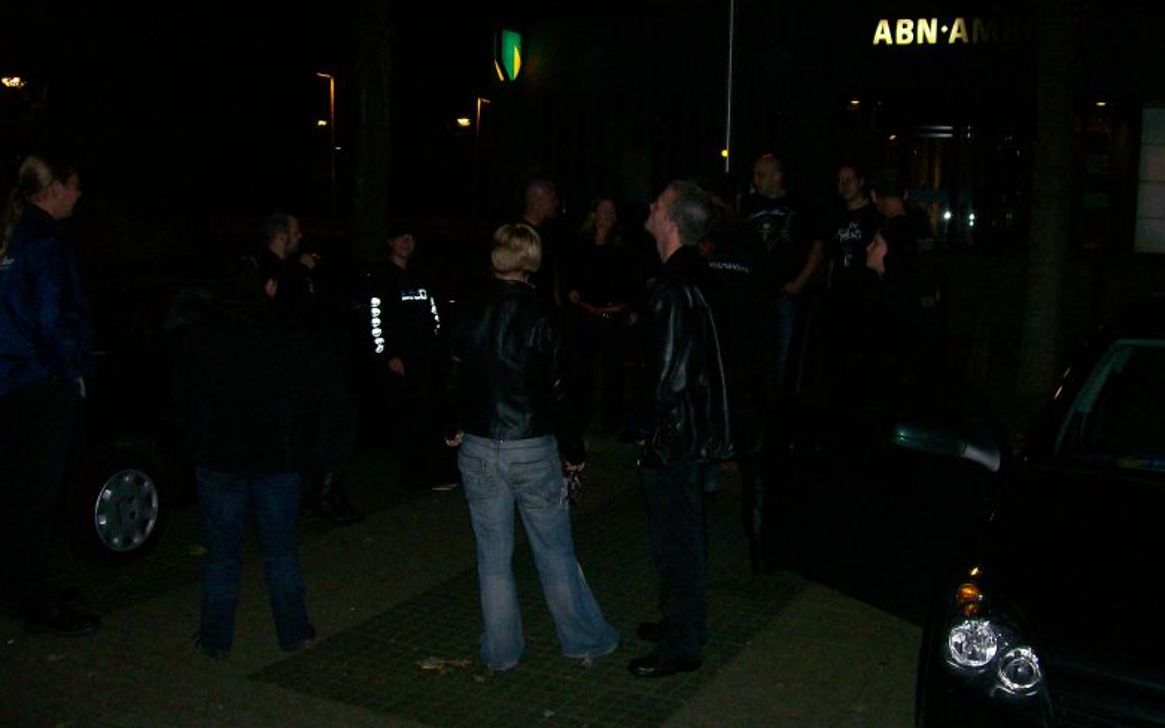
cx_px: 587
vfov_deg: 32.8
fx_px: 1238
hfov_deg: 50.4
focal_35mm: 39
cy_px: 366
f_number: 2.7
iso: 140
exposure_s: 1/64
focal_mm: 6
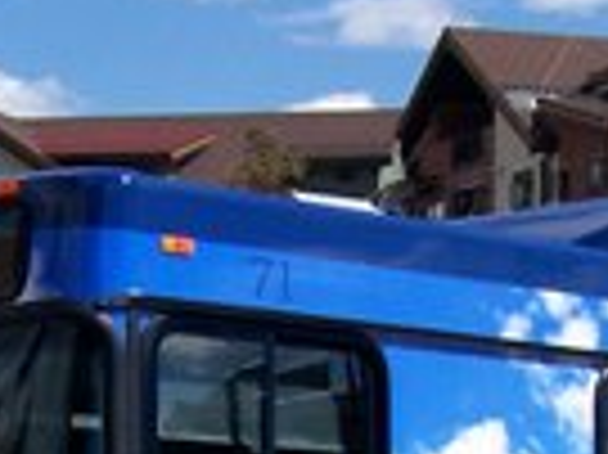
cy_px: 578
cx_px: 342
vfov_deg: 9.4
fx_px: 2720
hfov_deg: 12.8
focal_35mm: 155
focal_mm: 5.6
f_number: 5.1
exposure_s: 1/551
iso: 80
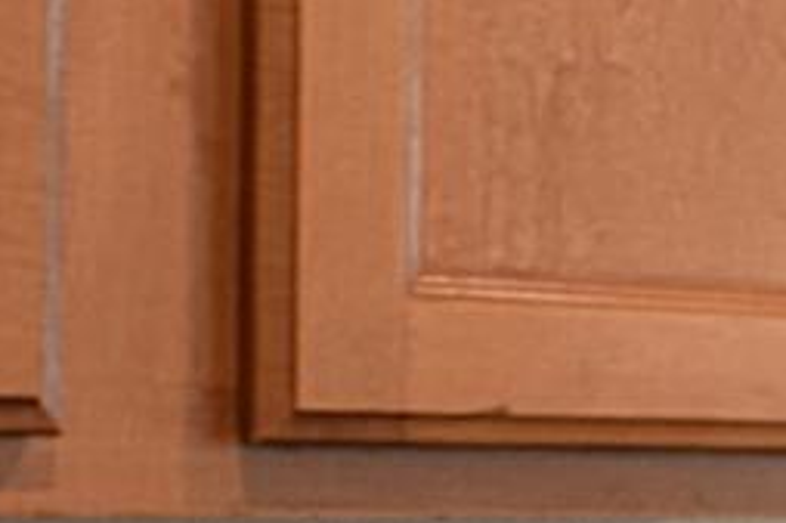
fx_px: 3709
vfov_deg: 8.0
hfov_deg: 10.3
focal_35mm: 170
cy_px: 483
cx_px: 1953
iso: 200
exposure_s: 1/1.6
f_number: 11
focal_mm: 18
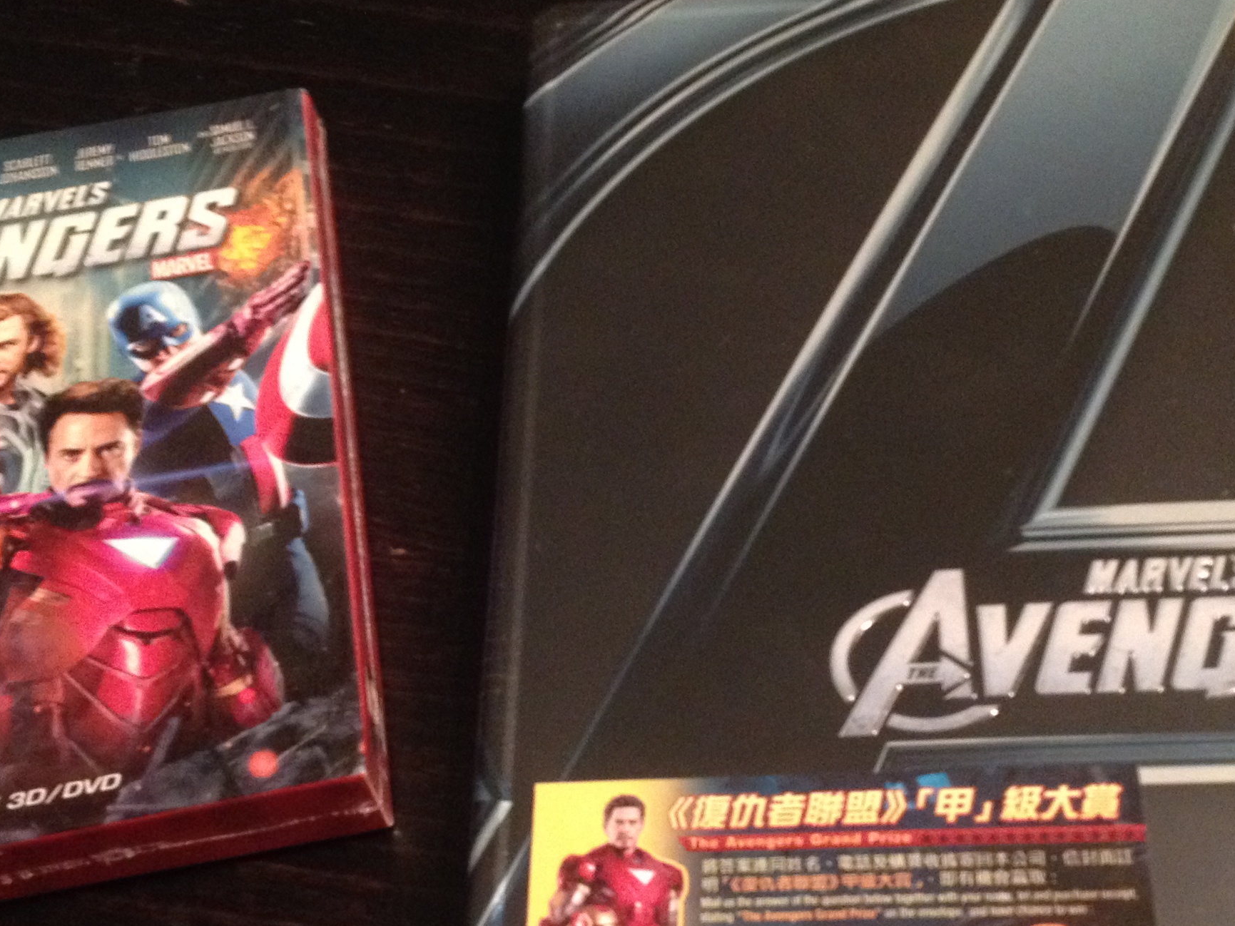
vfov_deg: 22.2
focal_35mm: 66
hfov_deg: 29.4
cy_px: 614
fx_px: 2355
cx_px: 701
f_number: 2.4
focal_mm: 4.28
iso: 400
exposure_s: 1/20
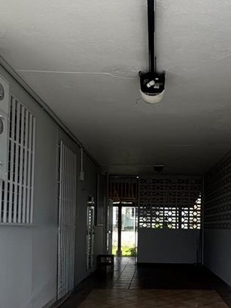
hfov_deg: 34.9
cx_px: 147
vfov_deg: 44.8
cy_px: 216
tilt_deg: +2.7
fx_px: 365
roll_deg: -0.4
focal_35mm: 41
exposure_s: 1/205
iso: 40
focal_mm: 2.22
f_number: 2.2
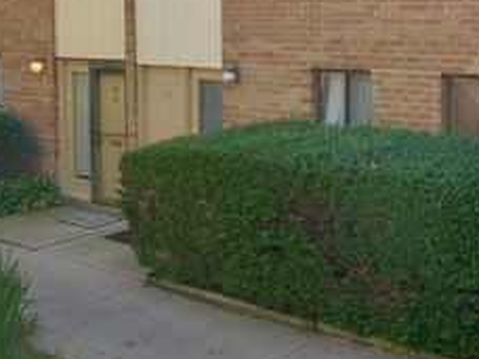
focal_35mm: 57
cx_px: 479
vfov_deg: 25.0
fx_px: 789
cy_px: 43
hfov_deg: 31.3
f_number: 2.2
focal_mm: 4.73
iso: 178
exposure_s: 1/100
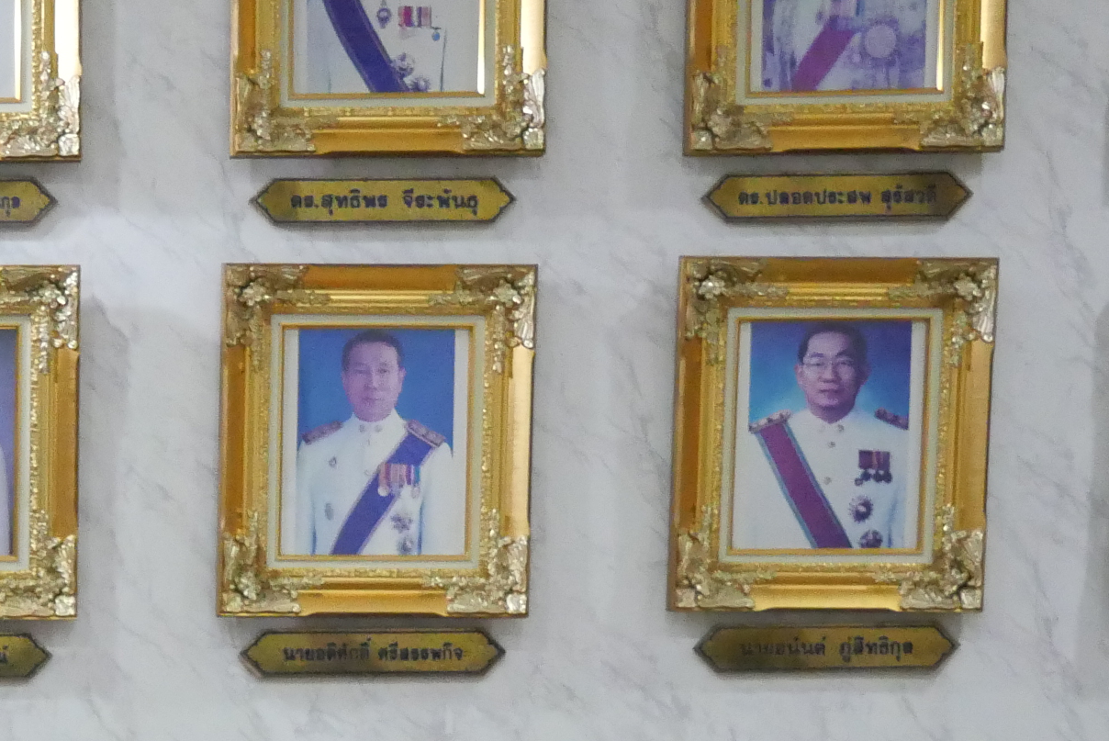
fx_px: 3884
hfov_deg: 15.6
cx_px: -253
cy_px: 991
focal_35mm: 126
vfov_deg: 10.6
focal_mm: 20
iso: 3200
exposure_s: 1/80
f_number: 4.1
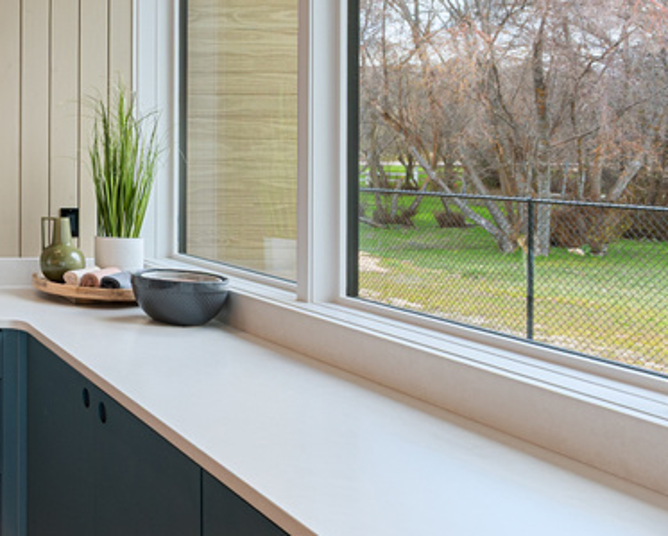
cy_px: 135
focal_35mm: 36
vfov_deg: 40.1
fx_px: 712
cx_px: -202
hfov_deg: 34.8
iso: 500
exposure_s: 1/20
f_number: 7.1
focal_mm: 14
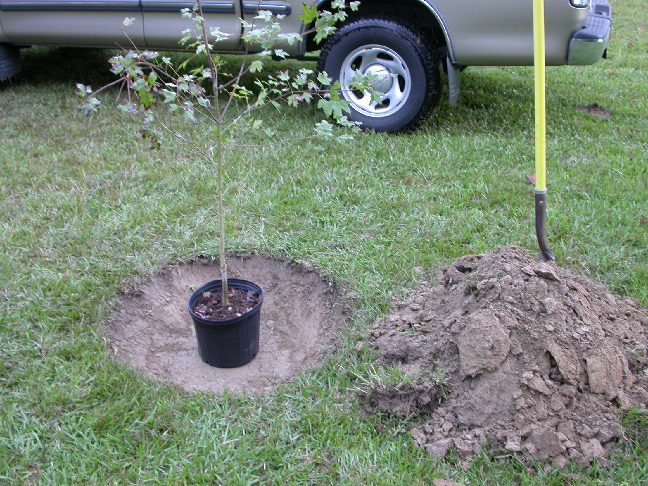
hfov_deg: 45.8
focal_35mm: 41
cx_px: 326
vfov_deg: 35.1
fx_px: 767
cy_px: 239
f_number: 2.6
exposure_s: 1/15
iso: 100
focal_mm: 8.4
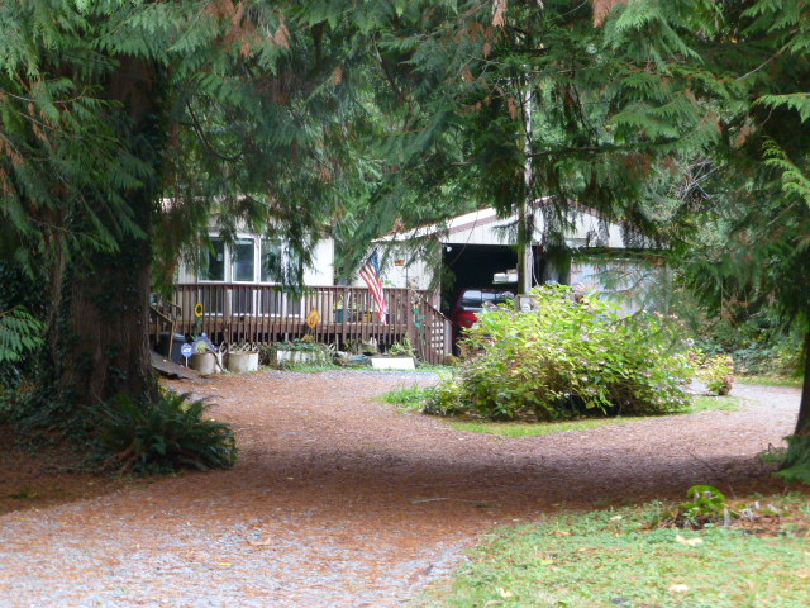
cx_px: 405
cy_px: 304
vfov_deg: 17.4
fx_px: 1989
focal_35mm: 85
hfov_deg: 23.0
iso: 400
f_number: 5.2
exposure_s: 1/60
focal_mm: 15.1
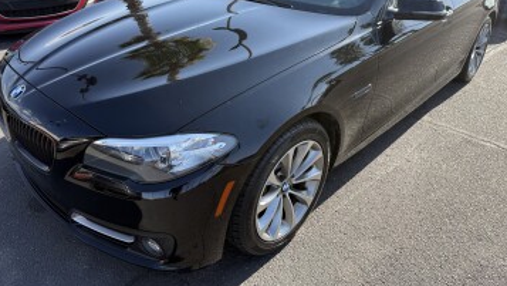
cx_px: 246
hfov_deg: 69.8
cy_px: 102
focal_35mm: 27
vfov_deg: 42.5
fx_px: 363
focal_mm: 6.76
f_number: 1.78
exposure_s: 1/1139
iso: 80
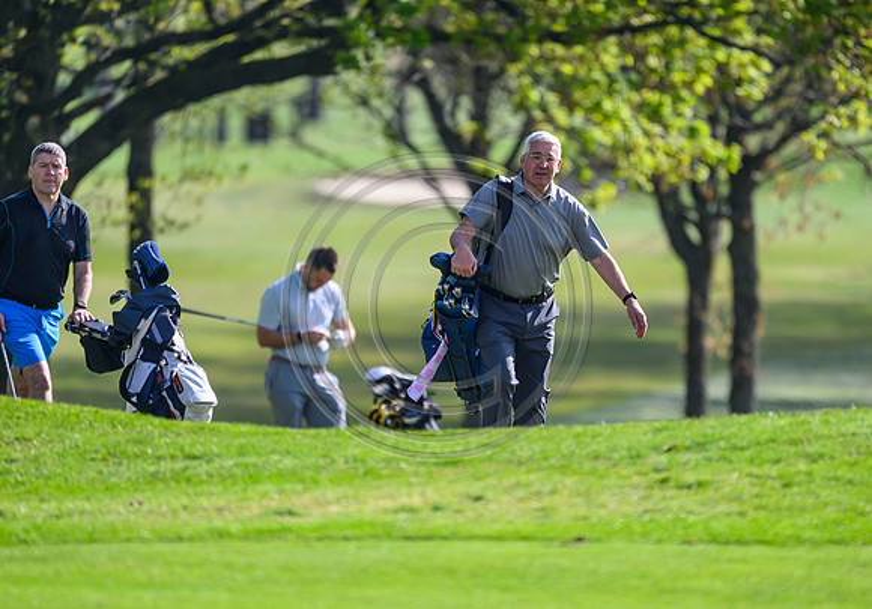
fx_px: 15635
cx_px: 503
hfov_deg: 3.2
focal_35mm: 636
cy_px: 335
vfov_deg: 2.2
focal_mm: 560
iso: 500
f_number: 4
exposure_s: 1/3200
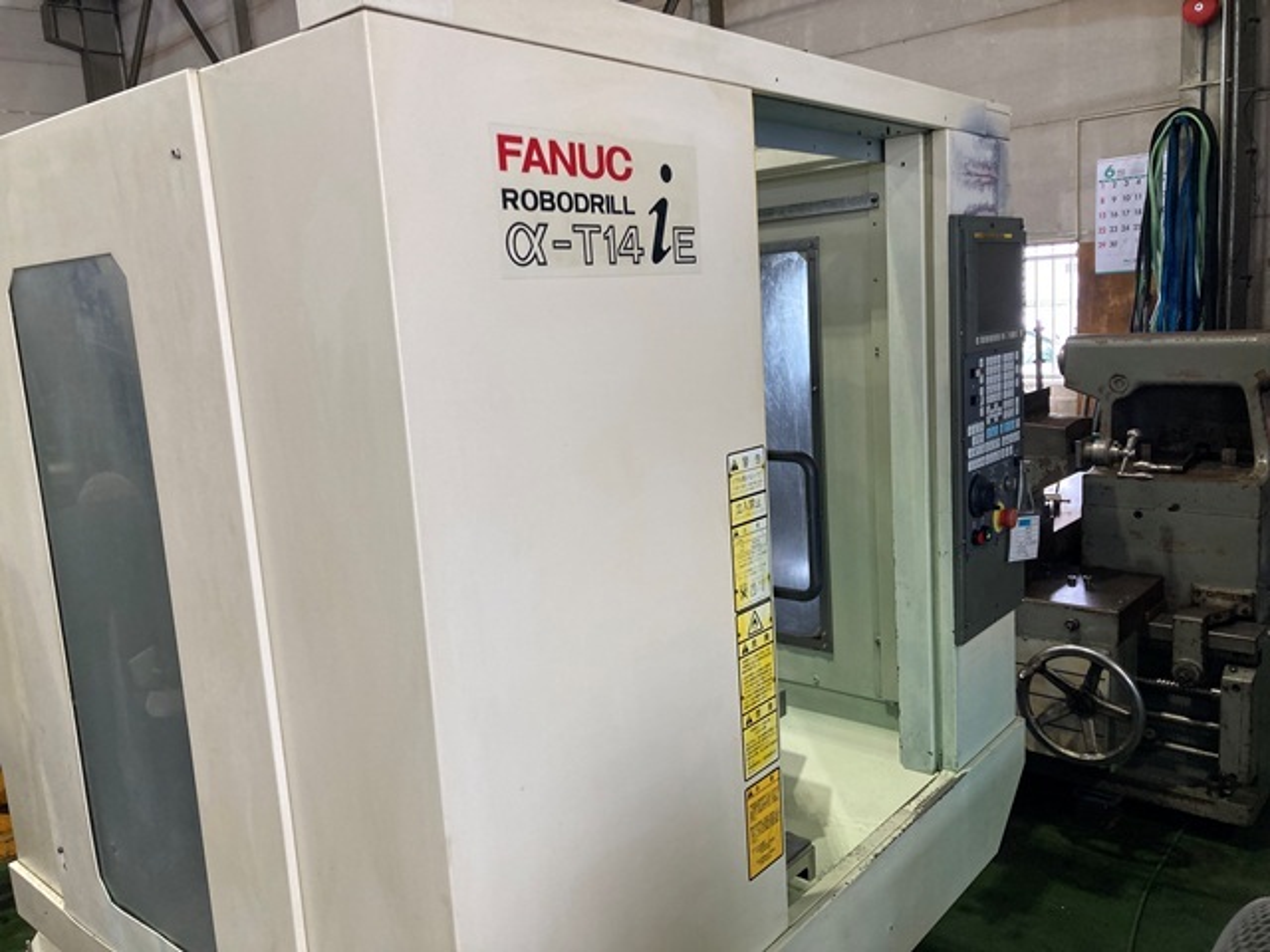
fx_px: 1027
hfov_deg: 63.4
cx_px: 635
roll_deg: +2.4
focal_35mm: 28
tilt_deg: -8.7
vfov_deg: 49.7
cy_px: 476
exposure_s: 1/86
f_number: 1.8
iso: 80
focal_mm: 3.99
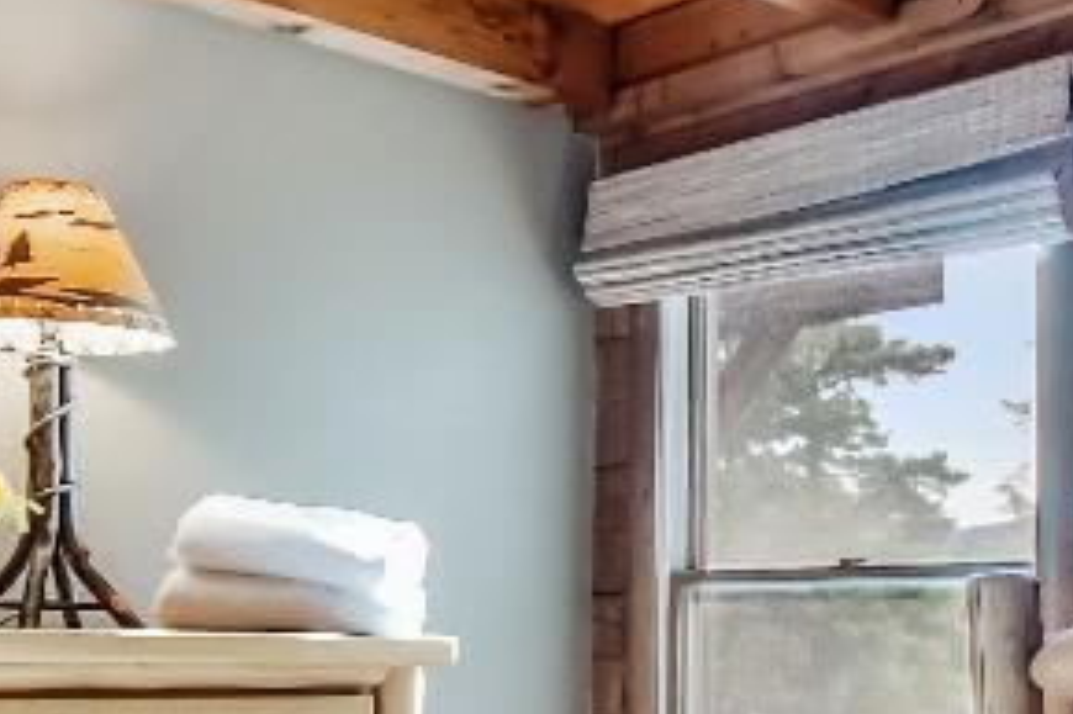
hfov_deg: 37.0
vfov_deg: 24.7
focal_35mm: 53
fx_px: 1579
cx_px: 740
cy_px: 655
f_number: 8
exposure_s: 1/160
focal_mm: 10
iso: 640
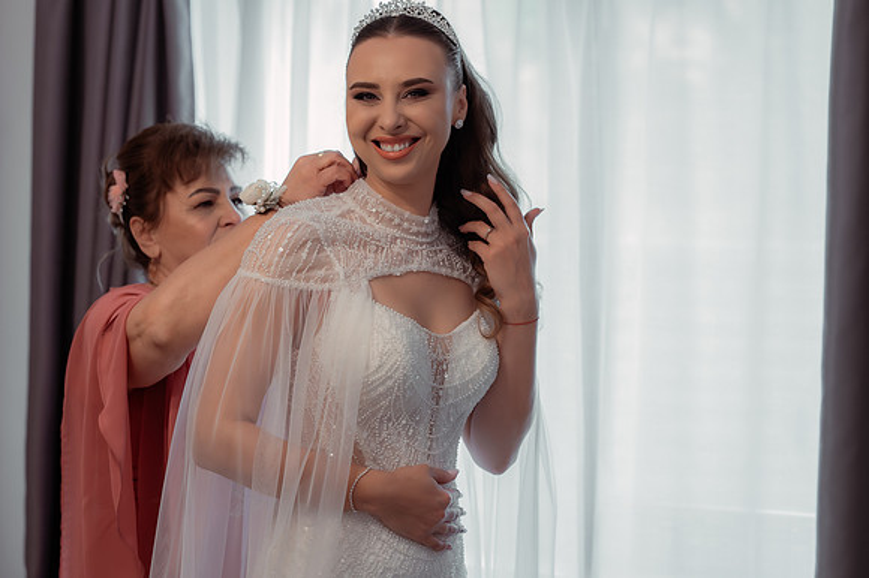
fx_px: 2148
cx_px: 423
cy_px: 289
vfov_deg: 15.3
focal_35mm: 89
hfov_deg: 22.9
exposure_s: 1/250
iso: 1600
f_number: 3.5
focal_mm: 85
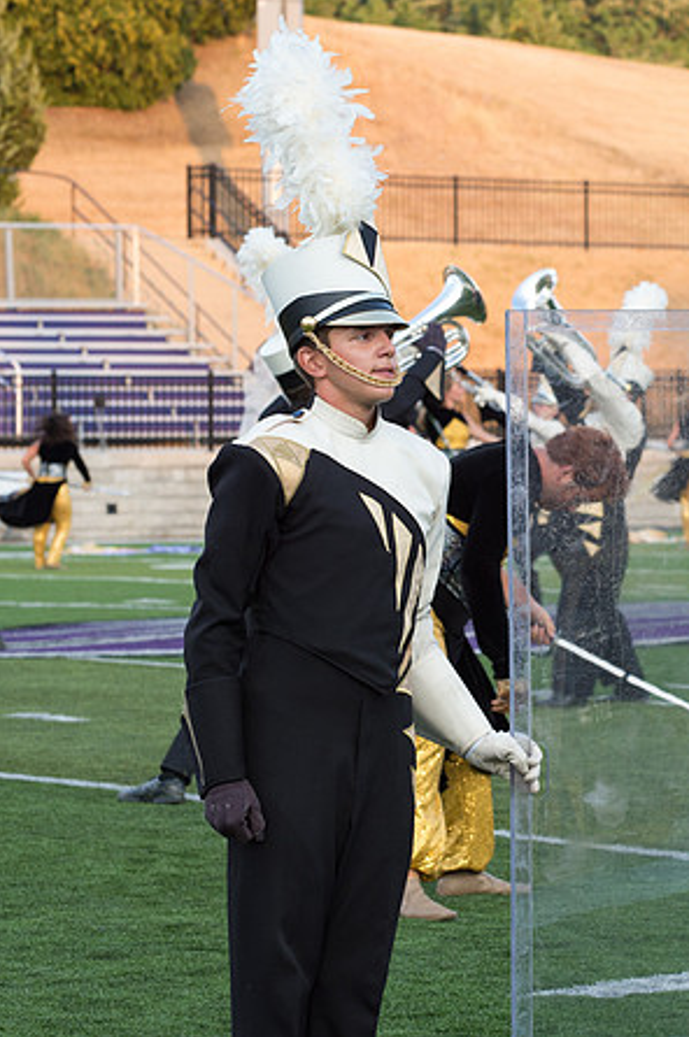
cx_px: 625
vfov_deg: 11.3
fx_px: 5241
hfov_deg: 7.5
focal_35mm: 182
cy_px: 423
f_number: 9
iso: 640
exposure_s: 1/320
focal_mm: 102
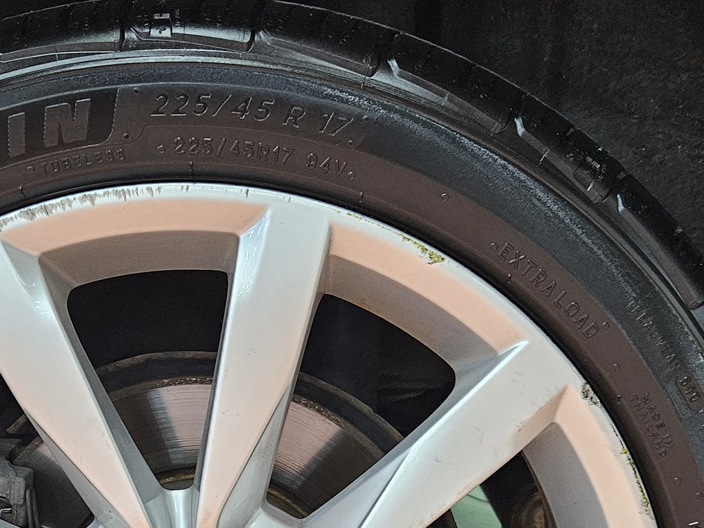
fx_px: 1241
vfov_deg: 23.3
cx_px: 294
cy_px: 496
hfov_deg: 31.6
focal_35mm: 61
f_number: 1.8
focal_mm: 5.4
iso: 400
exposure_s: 1/120
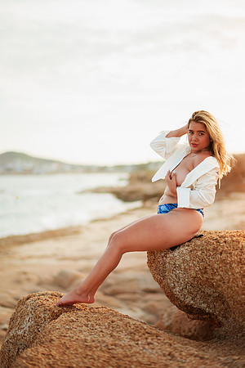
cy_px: 184
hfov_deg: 23.4
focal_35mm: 58
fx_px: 592
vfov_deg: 34.5
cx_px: 122
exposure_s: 1/2500
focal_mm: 58
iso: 80
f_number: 1.4
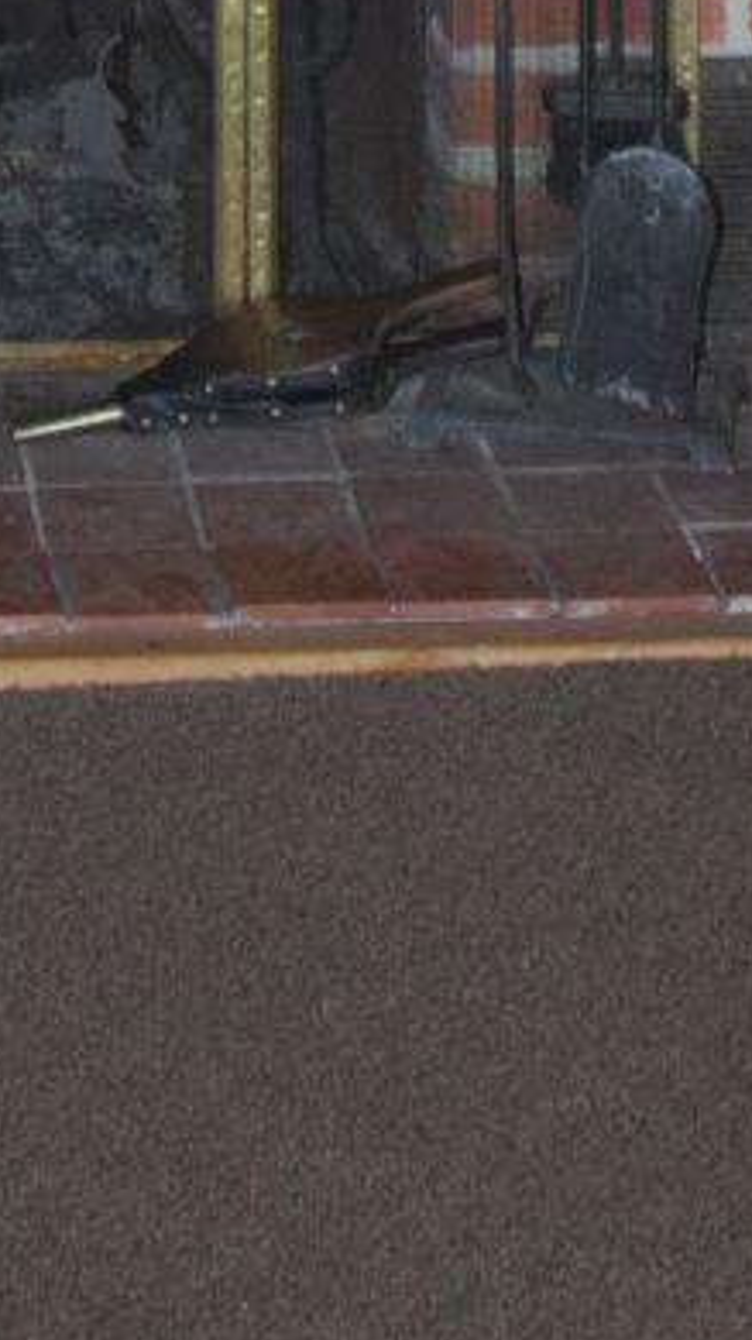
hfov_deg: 8.3
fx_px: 5147
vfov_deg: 13.2
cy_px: -1154
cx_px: -179
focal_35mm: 145
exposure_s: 1/60
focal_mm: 24
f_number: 4
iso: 1600
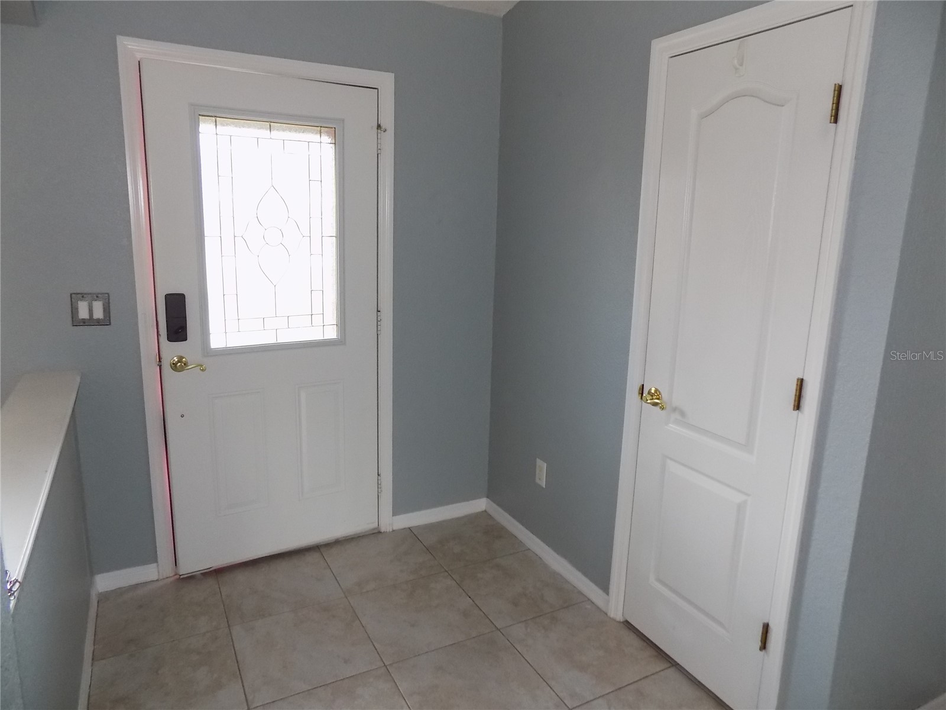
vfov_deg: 58.9
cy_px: 355
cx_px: 473
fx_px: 629
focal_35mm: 23
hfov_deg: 73.9
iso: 320
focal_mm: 4
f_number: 3.1
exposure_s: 1/30
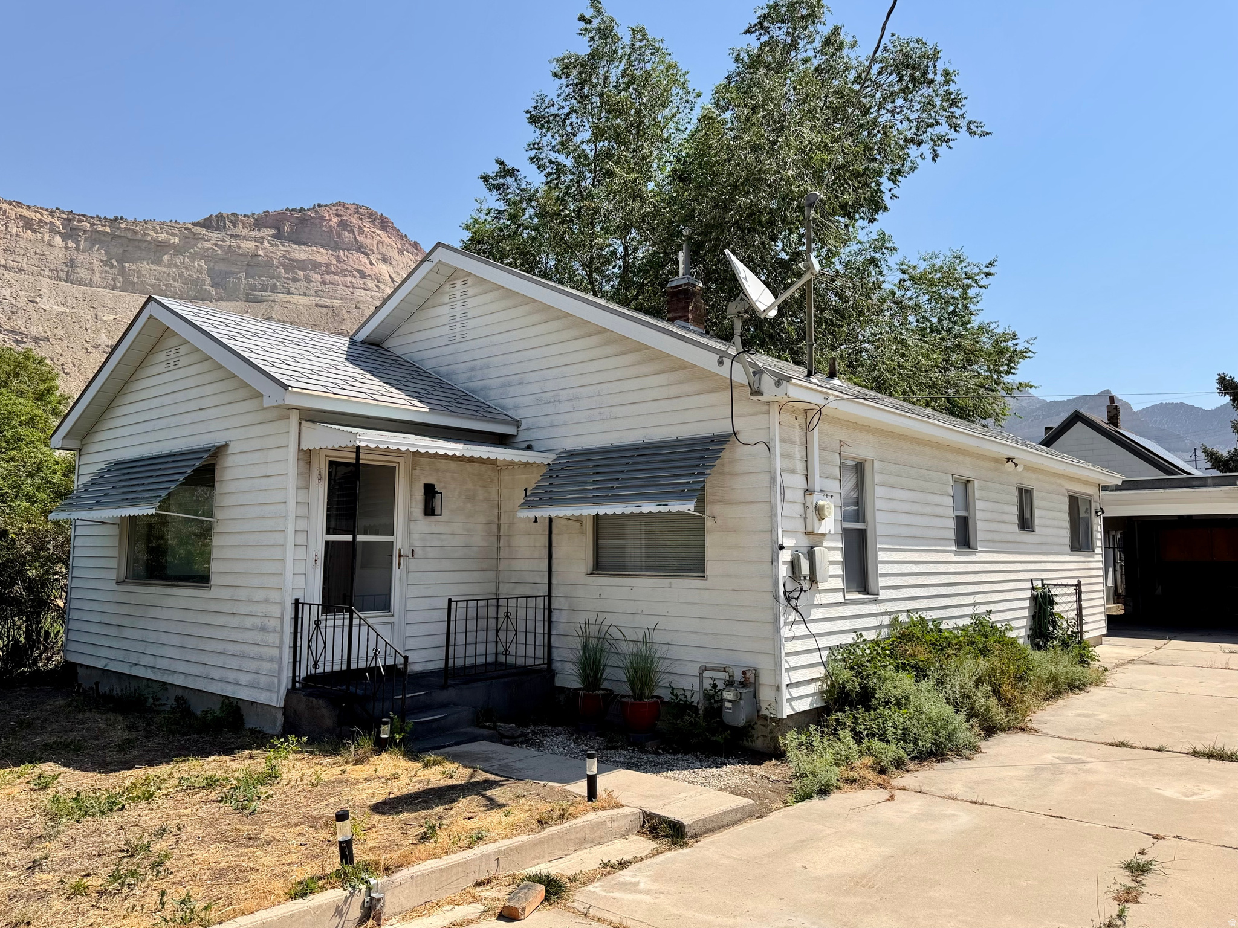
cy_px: 464
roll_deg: +1.3
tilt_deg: +7.2
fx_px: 858
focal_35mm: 24
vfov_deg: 56.8
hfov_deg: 71.6
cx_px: 619
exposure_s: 1/5319
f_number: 1.78
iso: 80
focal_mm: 6.76
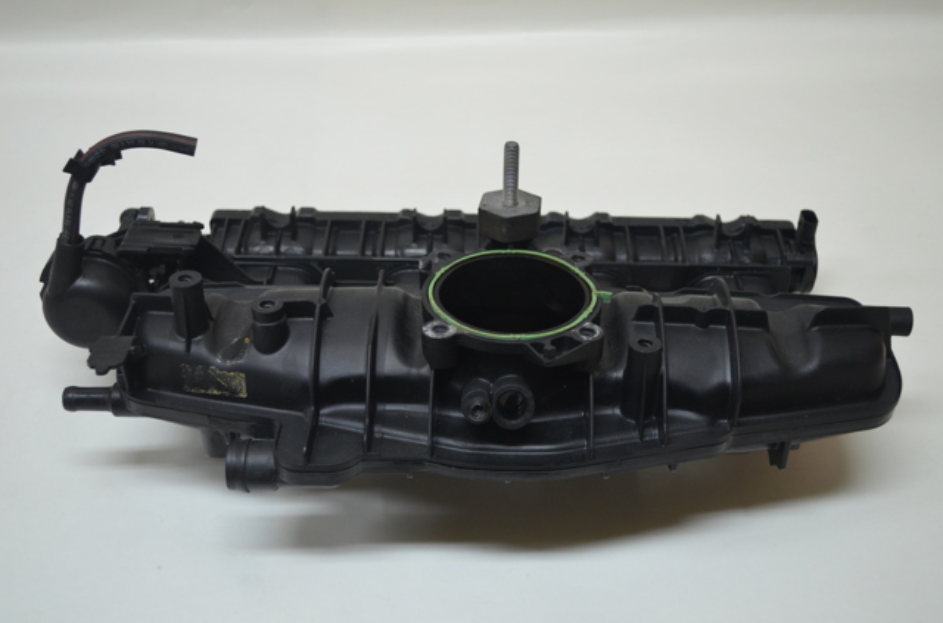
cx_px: 472
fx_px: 1176
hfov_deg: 43.7
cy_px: 312
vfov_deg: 29.7
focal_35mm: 45
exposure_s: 1/40
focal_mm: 30
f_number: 4.5
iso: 800
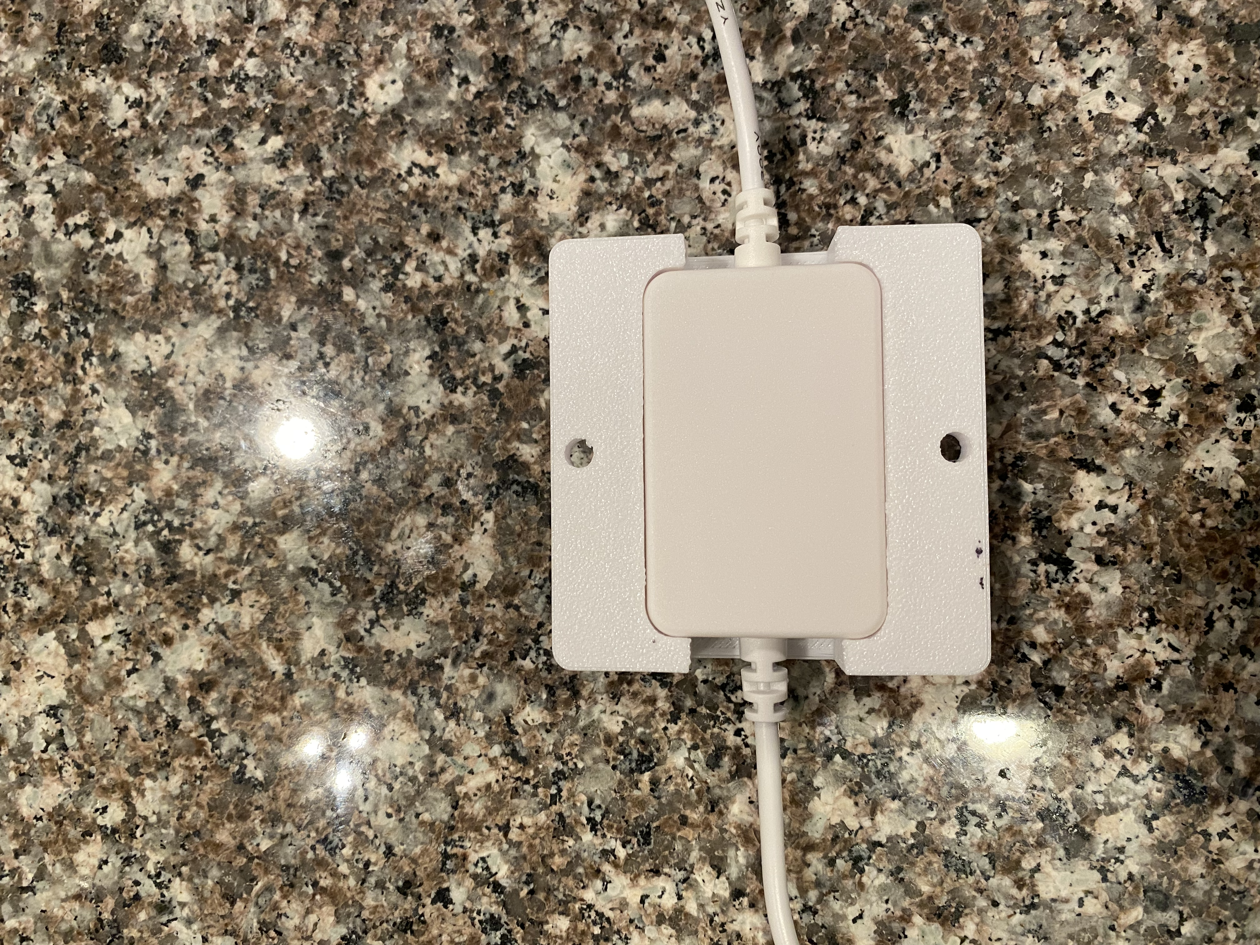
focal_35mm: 26
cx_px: 630
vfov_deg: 53.1
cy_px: 472
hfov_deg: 67.3
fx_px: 946
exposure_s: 1/60
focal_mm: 4.25
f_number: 1.8
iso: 160
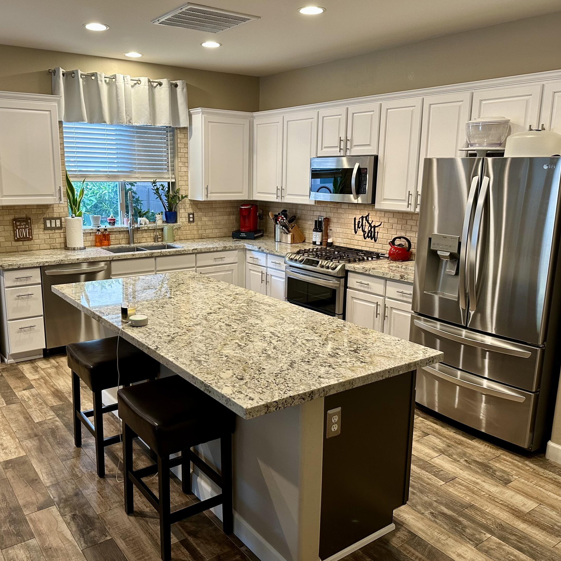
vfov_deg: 55.6
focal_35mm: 29
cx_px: 242
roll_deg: -0.4
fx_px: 532
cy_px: 285
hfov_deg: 55.4
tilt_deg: -12.2
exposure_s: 1/60
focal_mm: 6.86
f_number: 1.78
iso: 200
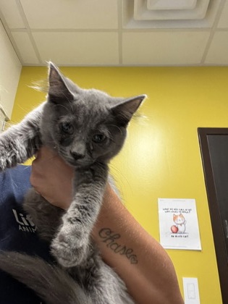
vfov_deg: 60.0
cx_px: 114
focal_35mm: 30
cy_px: 152
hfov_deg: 46.8
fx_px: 263
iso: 160
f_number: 2.2
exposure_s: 1/60
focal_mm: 2.71
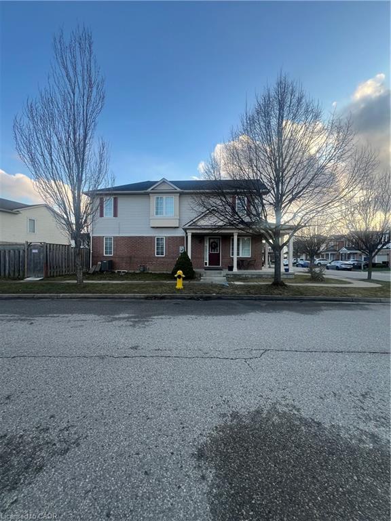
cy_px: 260
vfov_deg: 106.2
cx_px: 196
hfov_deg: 89.9
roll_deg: -0.2
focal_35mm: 13
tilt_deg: +0.0
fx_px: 196
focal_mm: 1.57
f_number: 1.8
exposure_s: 1/162
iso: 32
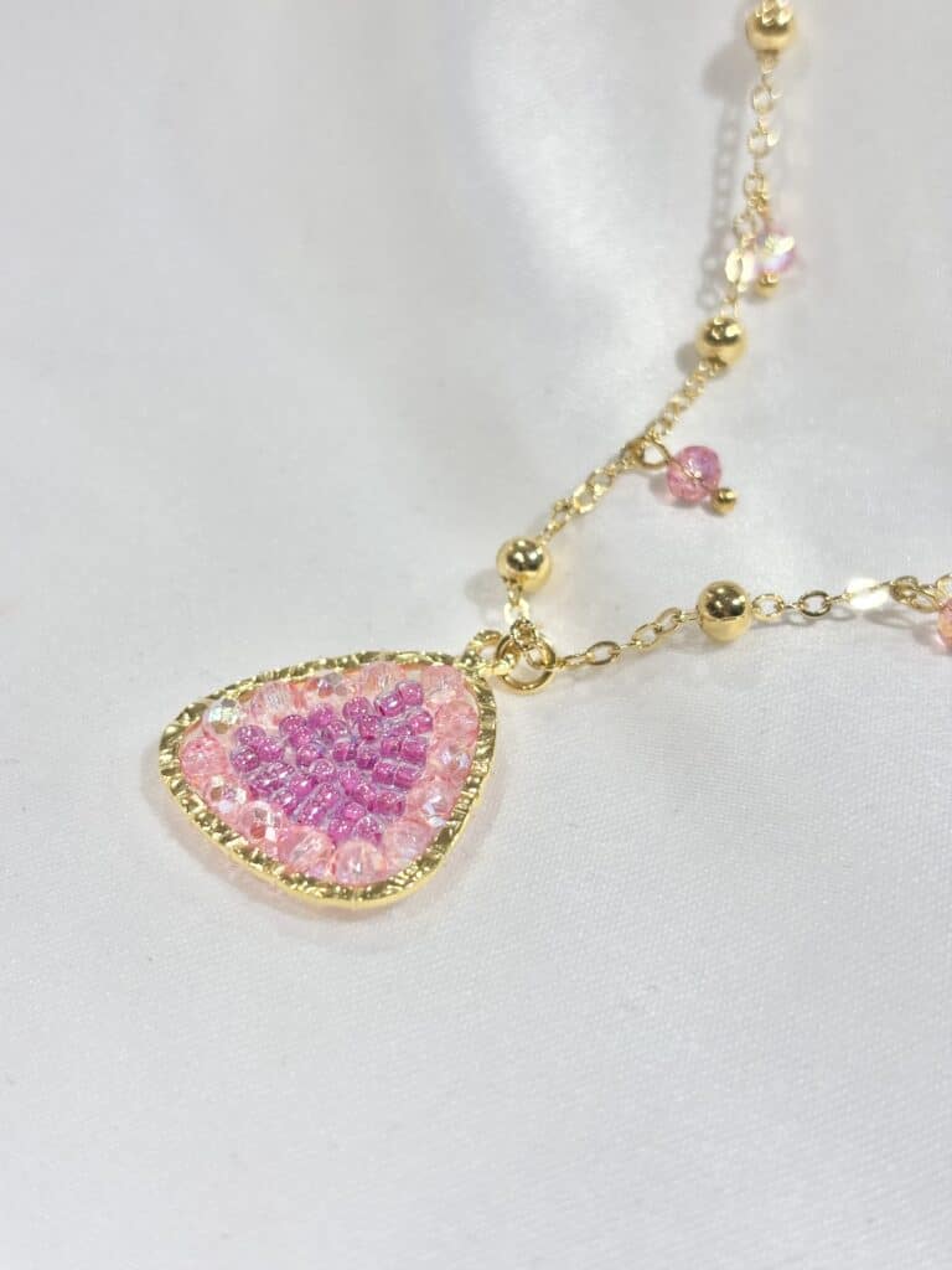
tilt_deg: -28.6
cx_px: 476
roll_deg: +6.3
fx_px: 1907
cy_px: 635
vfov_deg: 36.8
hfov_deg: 28.0
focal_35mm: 52
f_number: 1.6
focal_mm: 5.96
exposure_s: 1/206
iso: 32
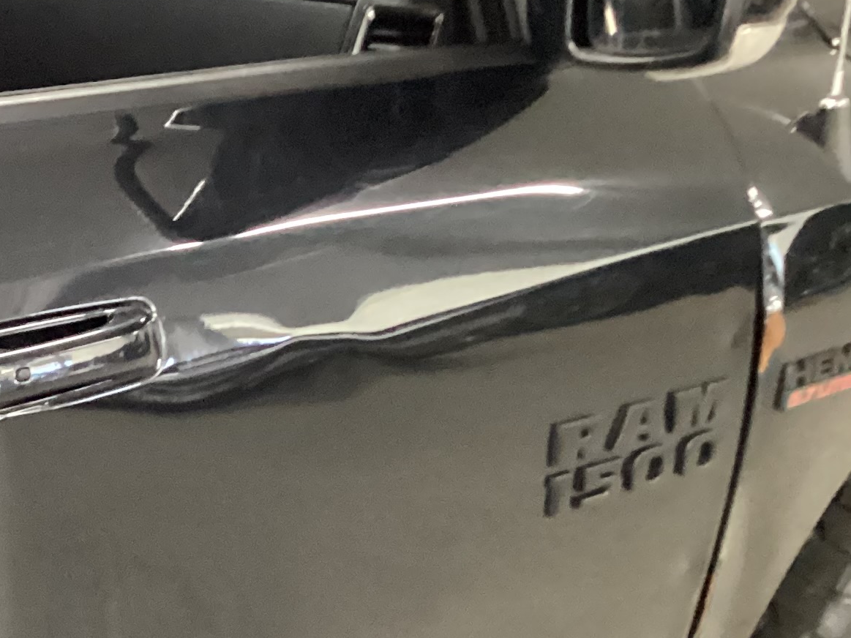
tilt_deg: -19.8
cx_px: -311
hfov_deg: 20.2
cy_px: 604
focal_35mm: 87
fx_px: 2139
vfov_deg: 16.7
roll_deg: +3.9
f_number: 2.4
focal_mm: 3.3
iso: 640
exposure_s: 1/25
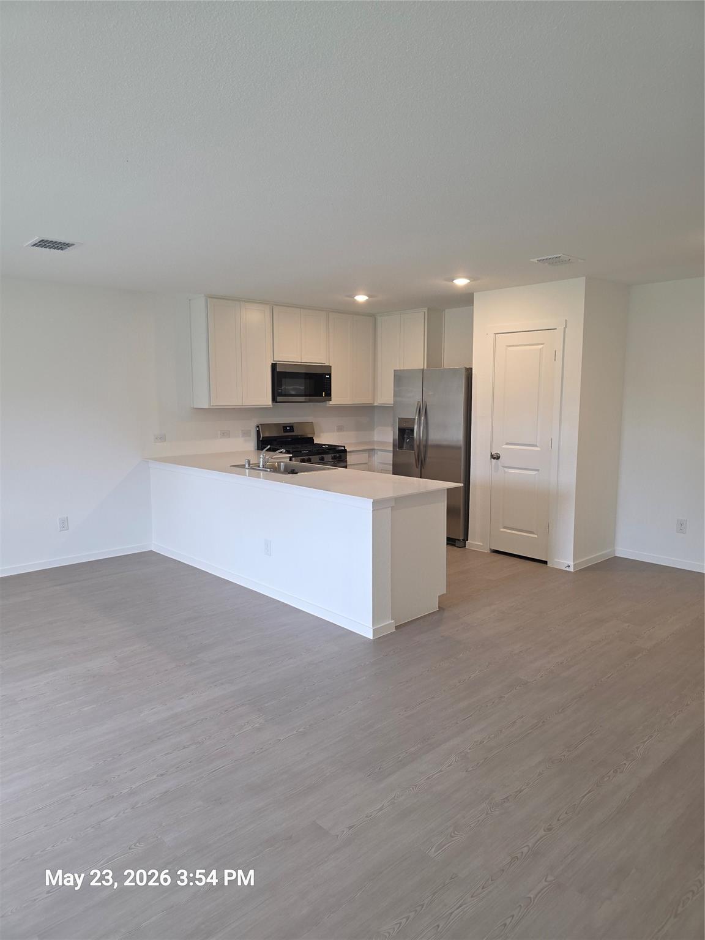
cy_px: 470
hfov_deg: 58.9
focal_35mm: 23
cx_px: 352
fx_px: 625
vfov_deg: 73.9
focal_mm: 6.3
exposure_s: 1/60
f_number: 1.7
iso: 80
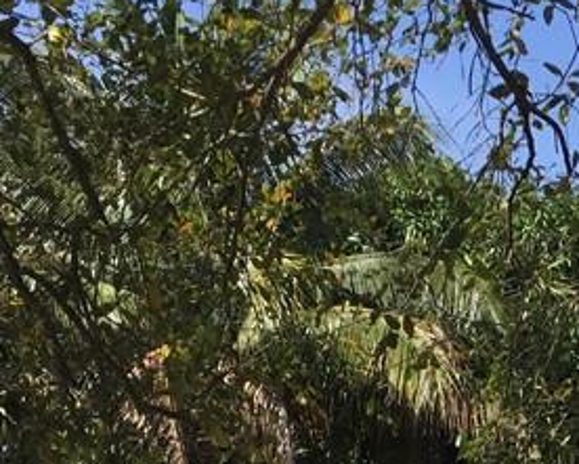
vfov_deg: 13.5
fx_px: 1800
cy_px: 779
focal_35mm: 105
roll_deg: -0.8
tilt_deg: +1.0
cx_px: 671
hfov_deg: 17.5
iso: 32
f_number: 2.2
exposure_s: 1/2198
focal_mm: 4.15
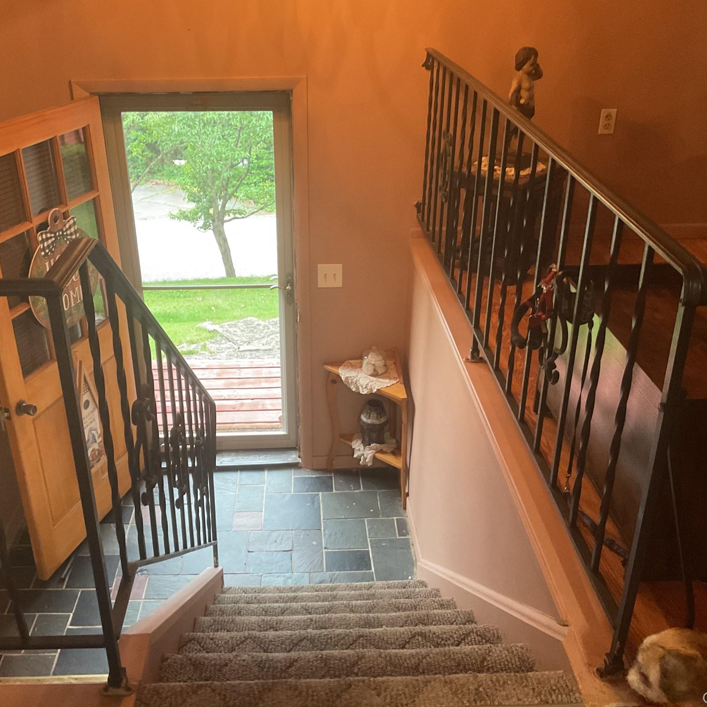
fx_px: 809
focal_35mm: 35
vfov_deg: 47.2
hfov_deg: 47.1
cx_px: 316
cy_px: 347
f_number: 1.8
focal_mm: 3
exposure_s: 1/60
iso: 250
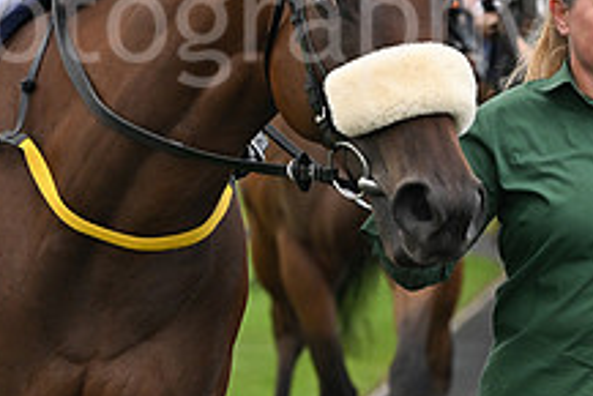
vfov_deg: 3.8
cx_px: 205
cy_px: -111
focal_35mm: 360
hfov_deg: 5.7
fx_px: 5934
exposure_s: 1/1250
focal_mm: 135
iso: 800
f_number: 4.5
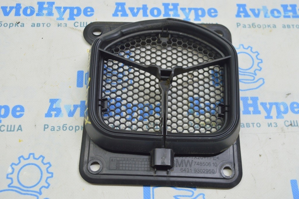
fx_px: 361
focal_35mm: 44
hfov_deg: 45.0
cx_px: 150
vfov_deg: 30.8
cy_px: 100
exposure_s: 1/20
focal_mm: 29
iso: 400
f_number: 5.6
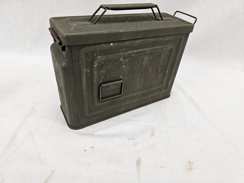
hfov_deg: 73.9
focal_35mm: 23
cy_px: 92
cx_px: 122
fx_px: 162
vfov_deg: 58.9
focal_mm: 6.3
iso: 50
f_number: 1.7
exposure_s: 1/100
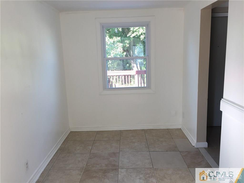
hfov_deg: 61.7
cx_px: 122
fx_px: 204
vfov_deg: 48.2
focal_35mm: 29
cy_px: 92
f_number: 2.2
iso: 40
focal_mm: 4.15
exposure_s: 1/60
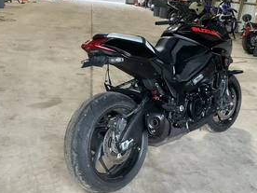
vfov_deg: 34.3
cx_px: 130
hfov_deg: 44.8
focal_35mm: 42
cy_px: 99
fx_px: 312
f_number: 1.8
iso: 160
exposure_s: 1/60
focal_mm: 3
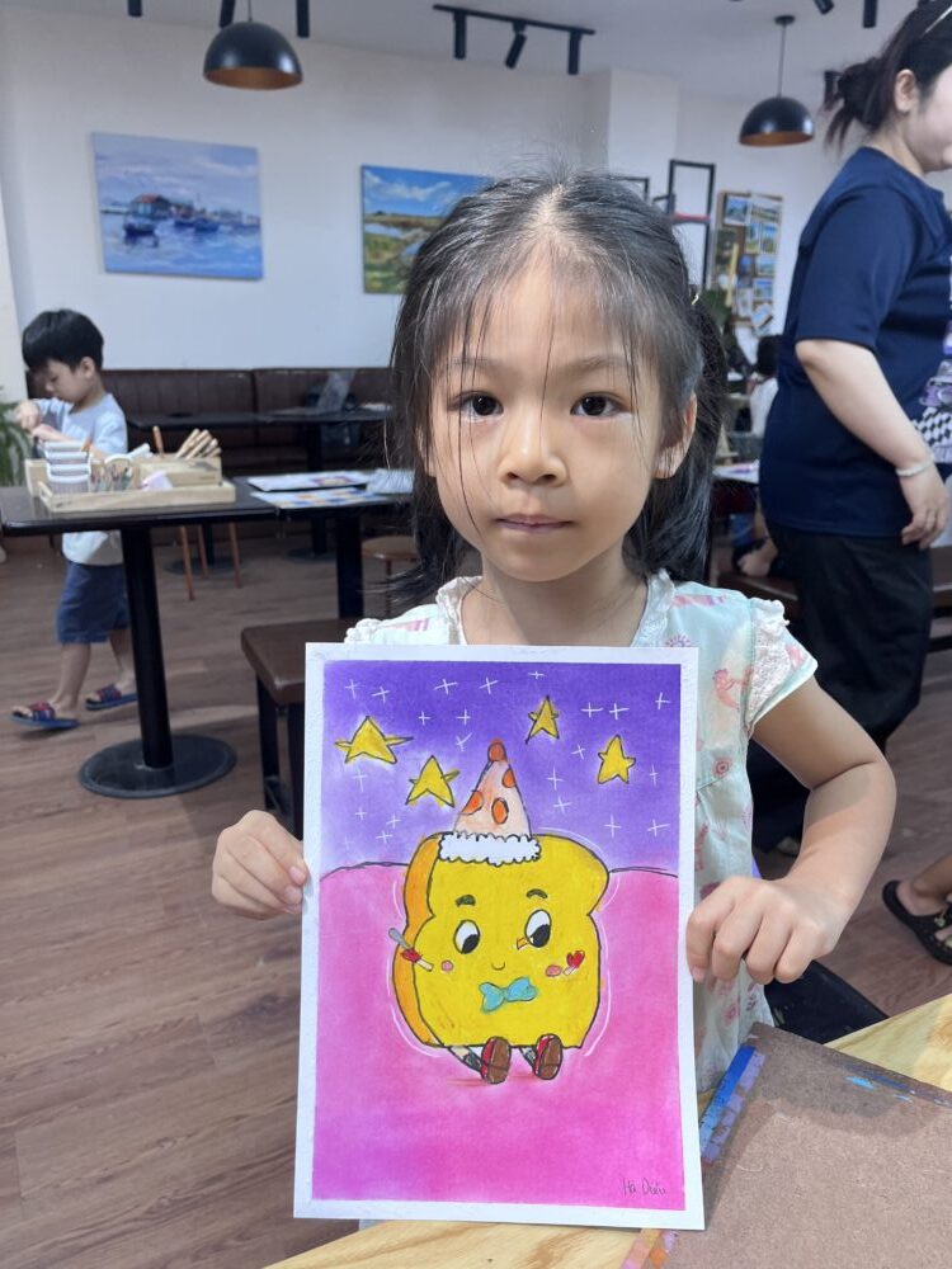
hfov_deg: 53.1
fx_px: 953
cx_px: 476
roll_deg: -0.6
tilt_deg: -18.1
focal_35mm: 26
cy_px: 634
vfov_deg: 67.3
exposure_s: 1/100
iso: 50
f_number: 1.6
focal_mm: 5.1
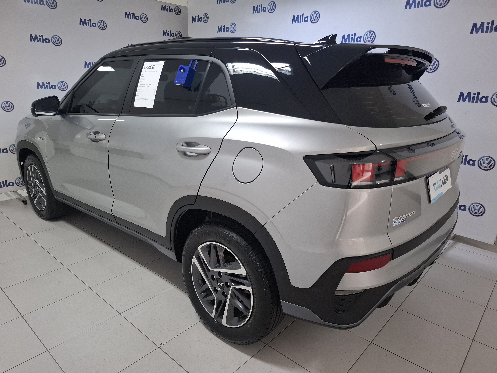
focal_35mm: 23
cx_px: 248
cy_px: 186
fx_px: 330
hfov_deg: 73.9
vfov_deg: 58.9
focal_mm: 5.54
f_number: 1.8
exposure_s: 1/60
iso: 250
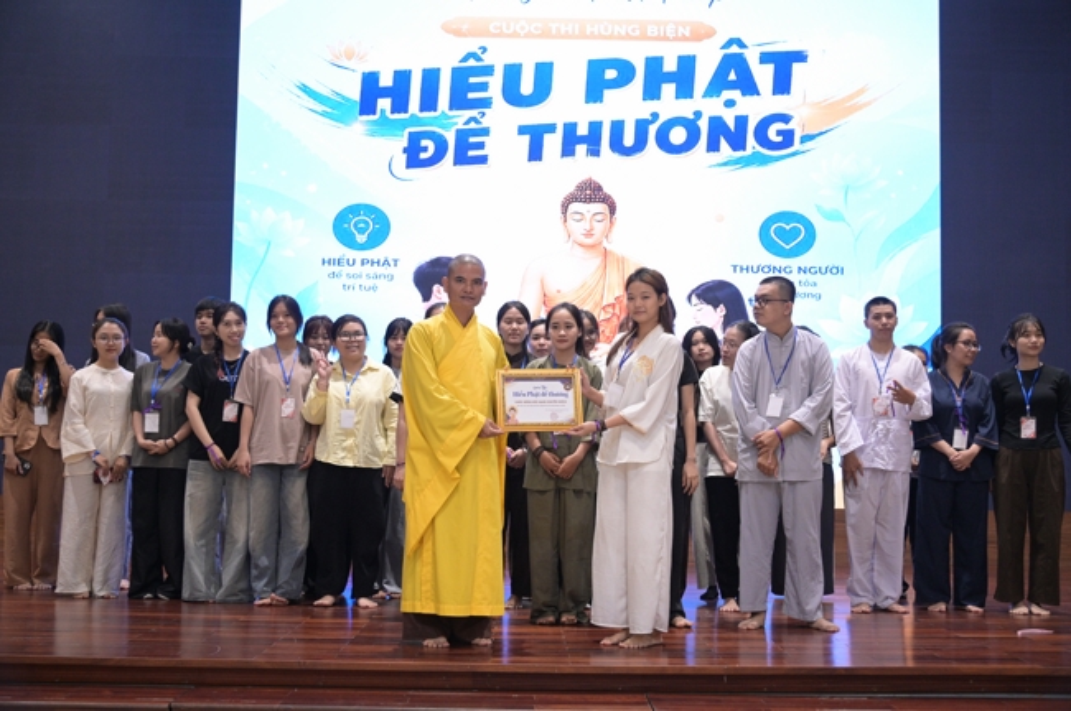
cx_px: 536
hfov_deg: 44.5
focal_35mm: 44
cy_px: 356
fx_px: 1308
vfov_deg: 30.5
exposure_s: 1/160
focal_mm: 44
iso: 4000
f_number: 4
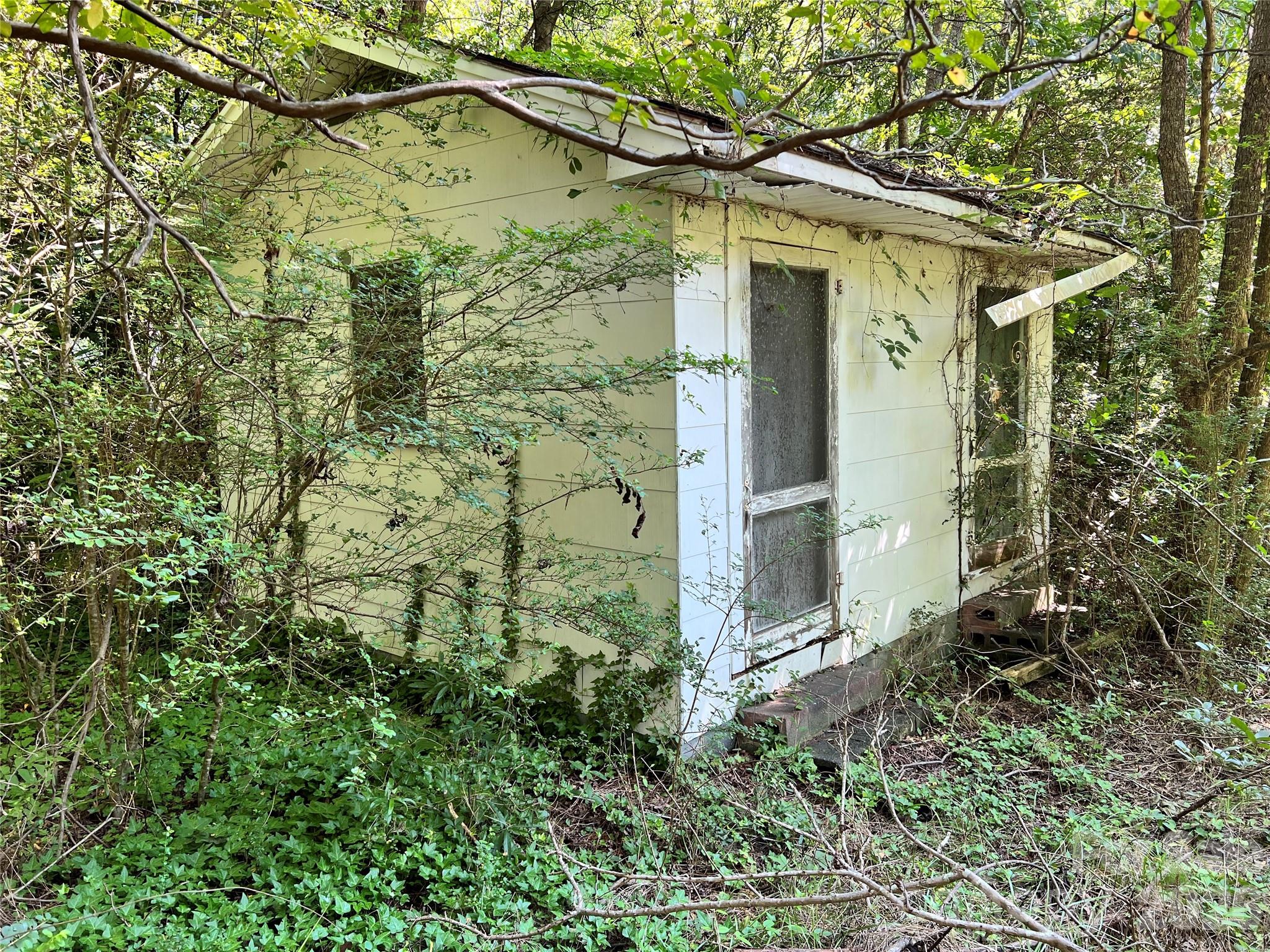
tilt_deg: -7.8
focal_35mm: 26
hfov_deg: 67.3
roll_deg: +0.7
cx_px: 635
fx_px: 954
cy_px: 476
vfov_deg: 53.1
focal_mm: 5.7
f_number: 1.5
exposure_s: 1/121
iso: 64
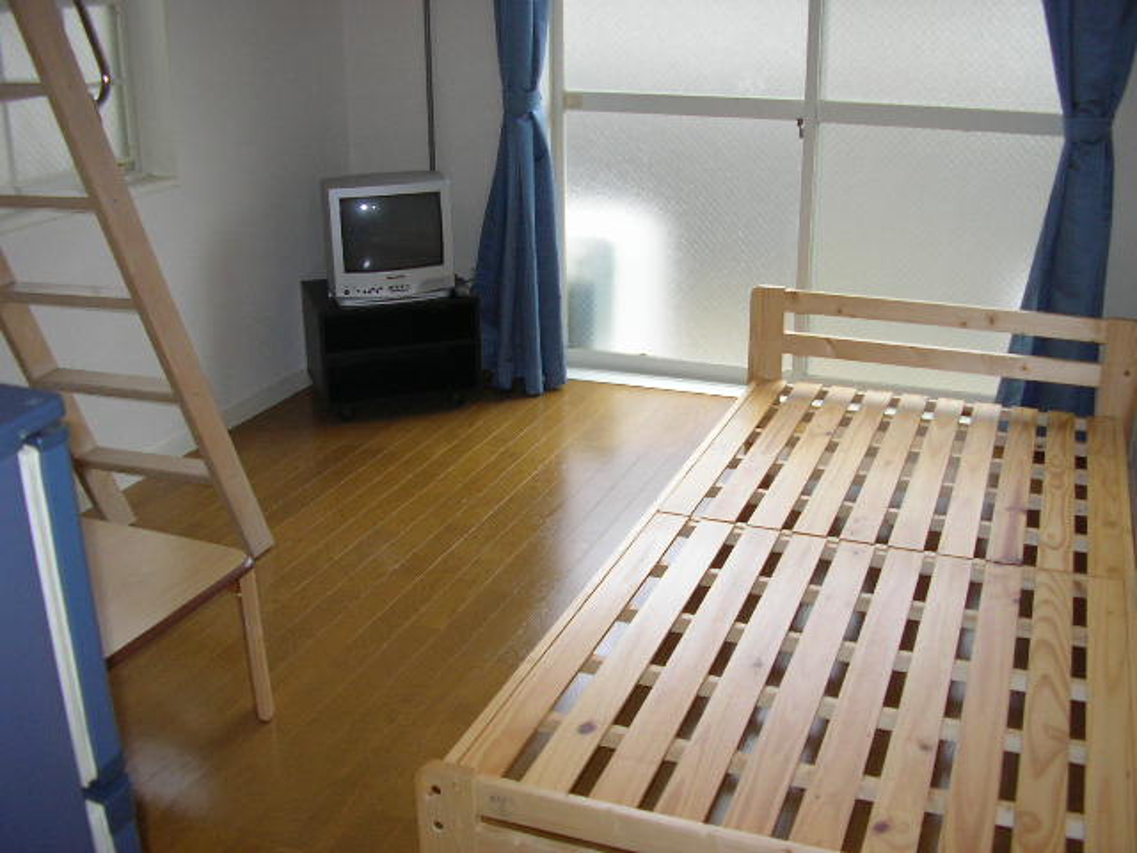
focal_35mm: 38
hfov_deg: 49.0
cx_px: 568
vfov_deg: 37.7
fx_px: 1248
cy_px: 426
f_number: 2.9
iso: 100
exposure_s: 1/50.2
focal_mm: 5.8
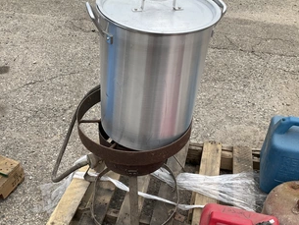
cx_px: 130
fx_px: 328
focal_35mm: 38
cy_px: 121
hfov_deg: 48.8
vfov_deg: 37.7
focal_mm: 3
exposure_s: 1/1076
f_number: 1.8
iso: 25
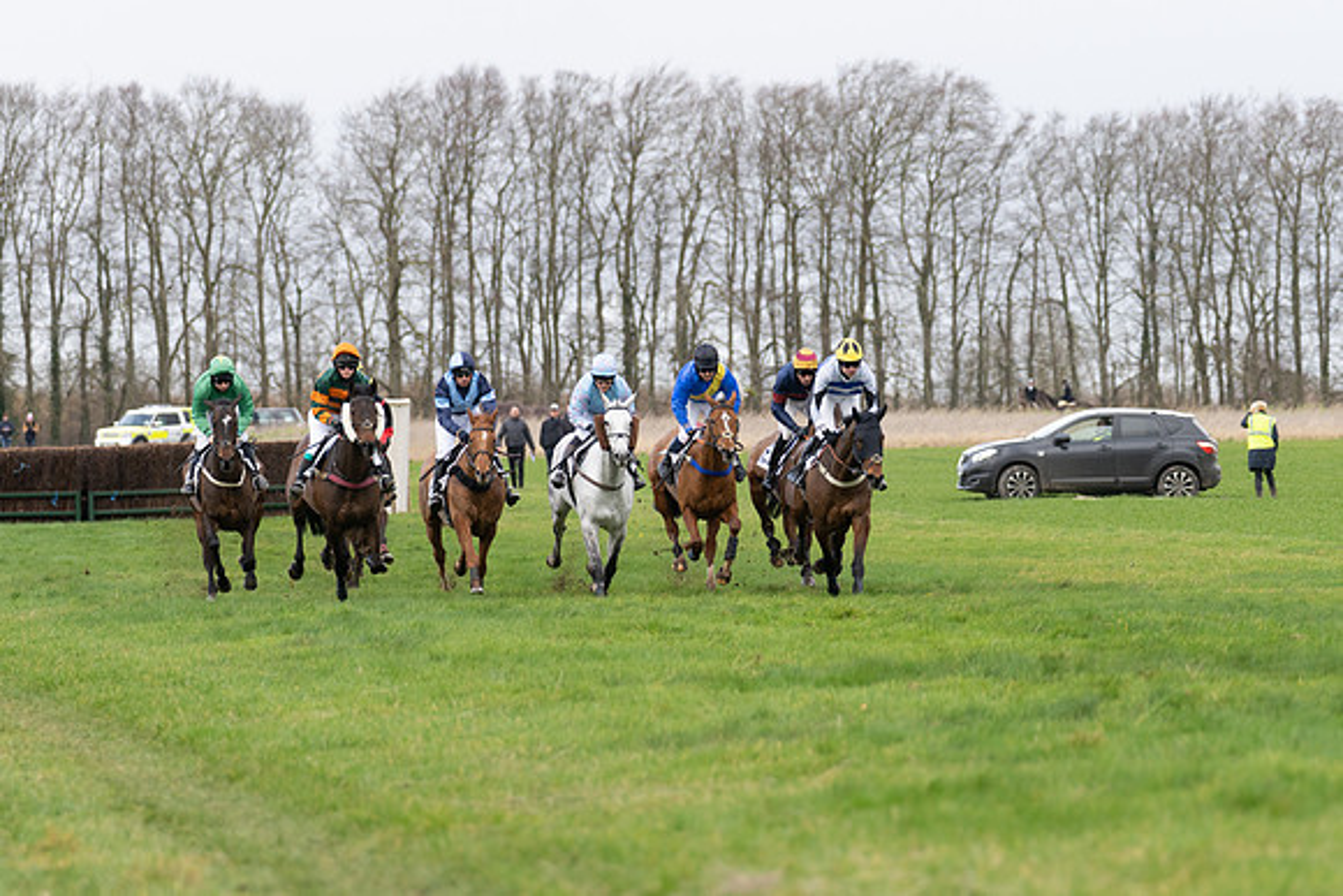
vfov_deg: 5.2
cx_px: 672
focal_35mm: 262
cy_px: 448
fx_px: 9776
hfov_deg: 7.9
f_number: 4
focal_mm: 175
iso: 500
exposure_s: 1/1250
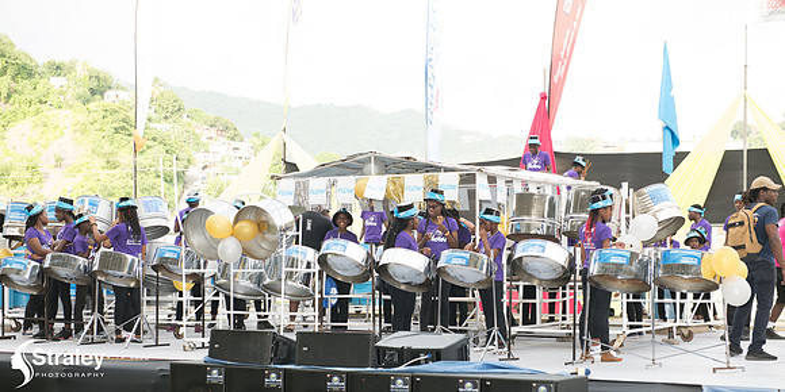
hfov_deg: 32.4
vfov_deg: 16.5
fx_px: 1351
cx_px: 392
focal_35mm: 67
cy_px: 261
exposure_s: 1/125
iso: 250
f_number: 5.6
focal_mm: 62
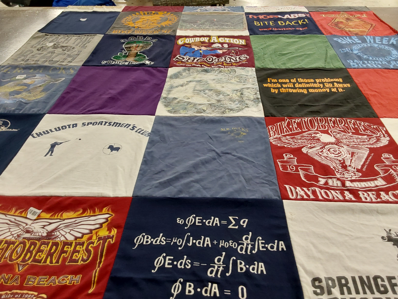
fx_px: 322
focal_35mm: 28
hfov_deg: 63.4
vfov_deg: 49.7
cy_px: 150
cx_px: 199
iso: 125
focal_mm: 2.91
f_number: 1.9
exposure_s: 1/60
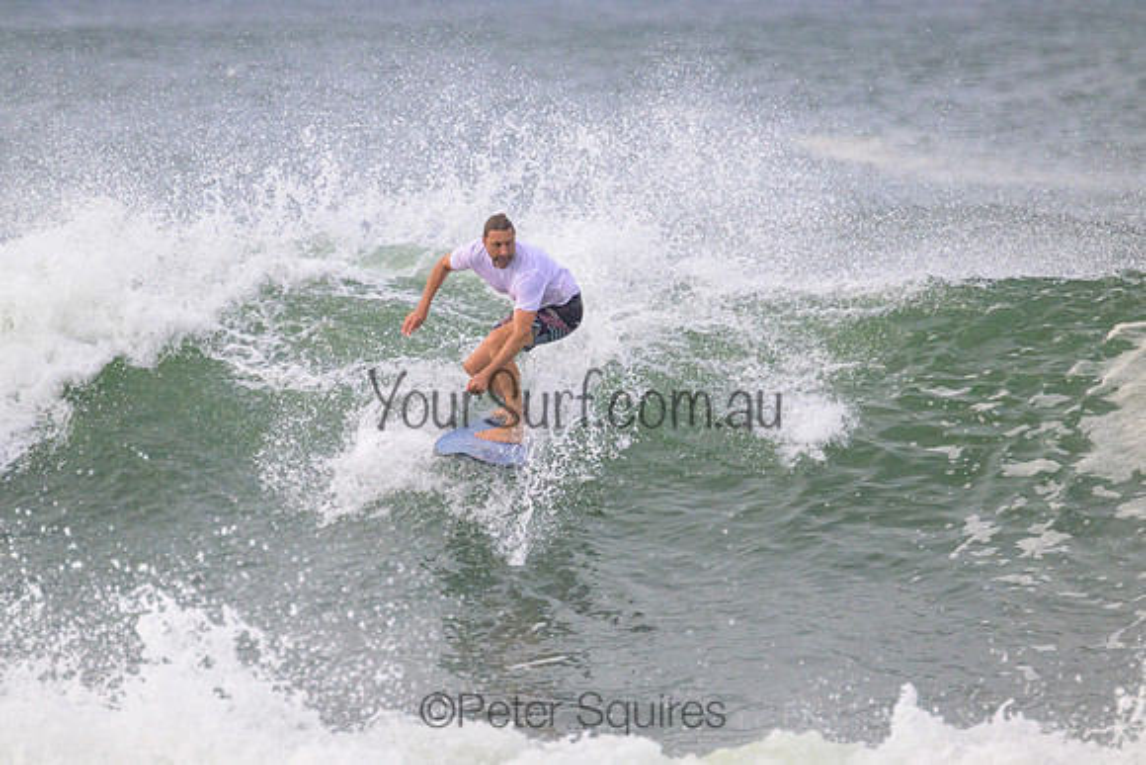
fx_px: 25471
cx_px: 573
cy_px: 382
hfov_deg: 2.6
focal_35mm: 800
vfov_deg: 1.7
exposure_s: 1/2000
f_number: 11
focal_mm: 800
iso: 2000
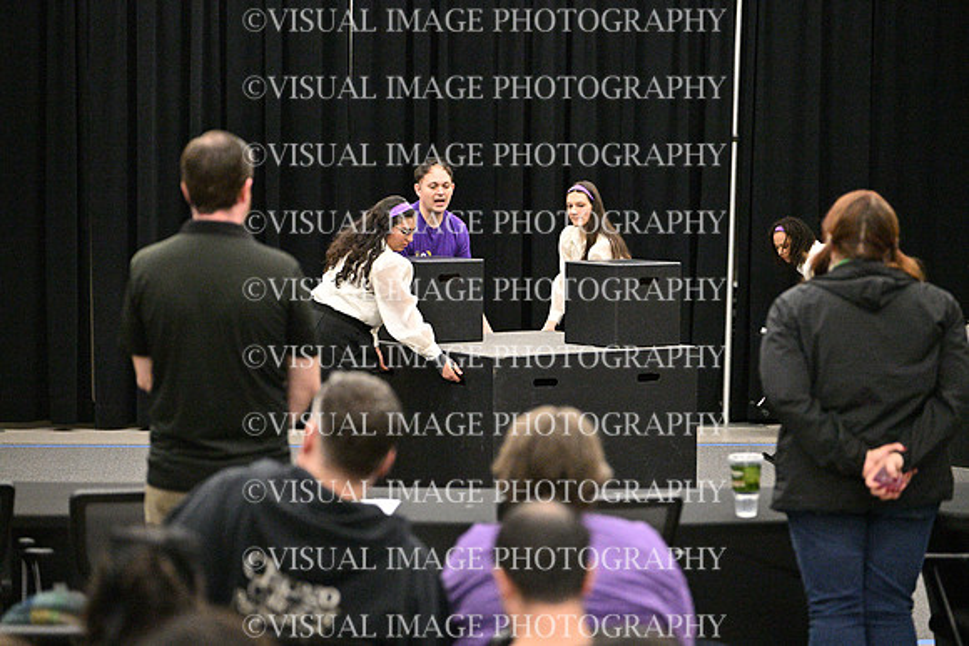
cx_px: 484
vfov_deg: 14.3
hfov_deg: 21.2
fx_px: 2584
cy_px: 323
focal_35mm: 96
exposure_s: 1/1250
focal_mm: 96
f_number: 2.7
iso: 12800
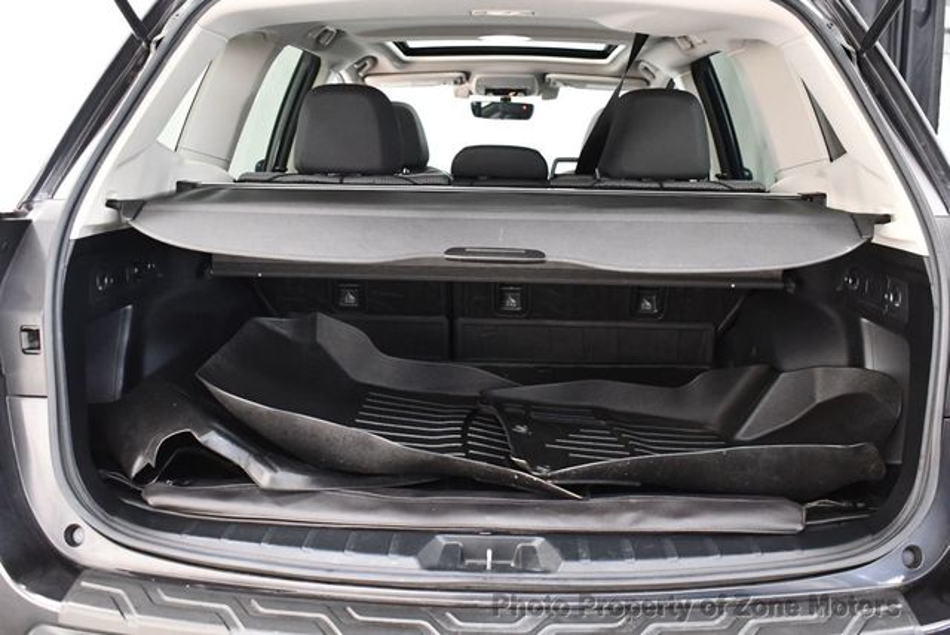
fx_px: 951
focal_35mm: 36
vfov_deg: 36.9
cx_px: 475
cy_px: 318
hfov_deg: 53.1
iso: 3200
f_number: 3.5
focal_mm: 18
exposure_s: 1/80
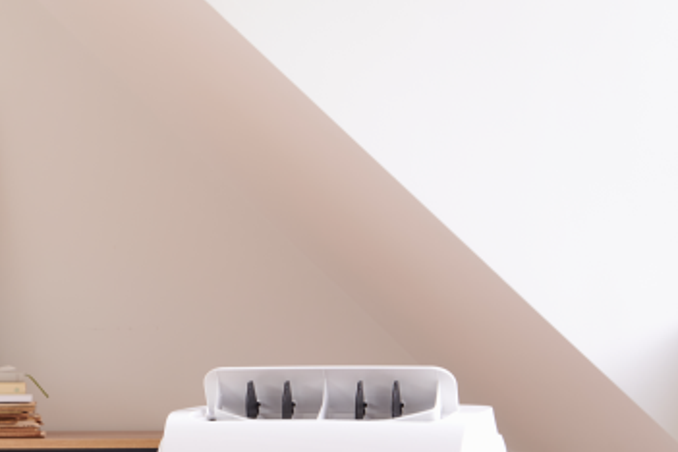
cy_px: 480
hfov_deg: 18.2
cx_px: -191
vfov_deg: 12.8
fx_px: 1977
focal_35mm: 105
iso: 64
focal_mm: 36
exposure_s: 1/2.5
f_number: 5
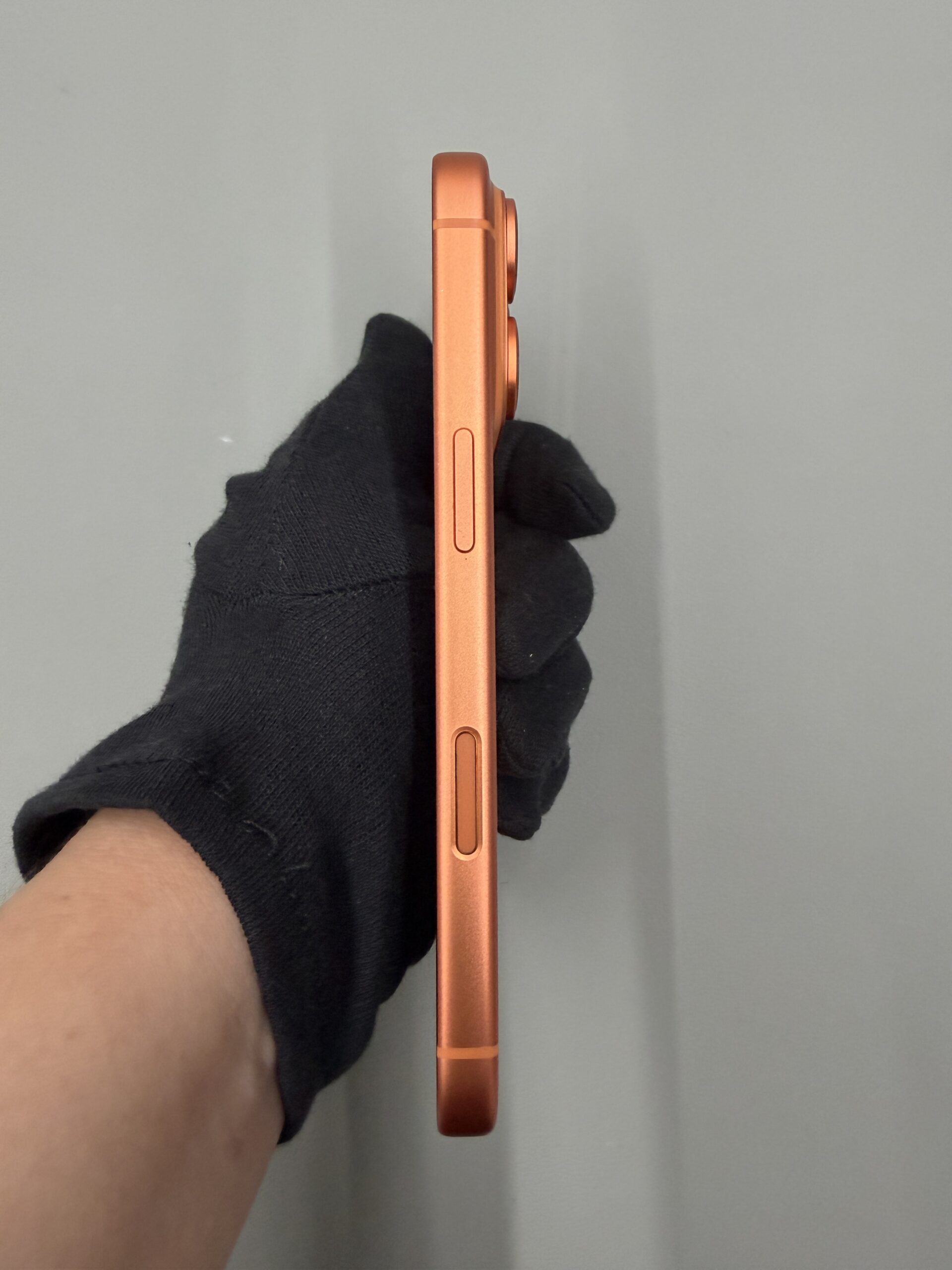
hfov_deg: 56.8
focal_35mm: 24
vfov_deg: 71.6
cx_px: 476
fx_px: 880
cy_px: 635
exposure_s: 1/111
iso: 320
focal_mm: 2.22
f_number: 2.2
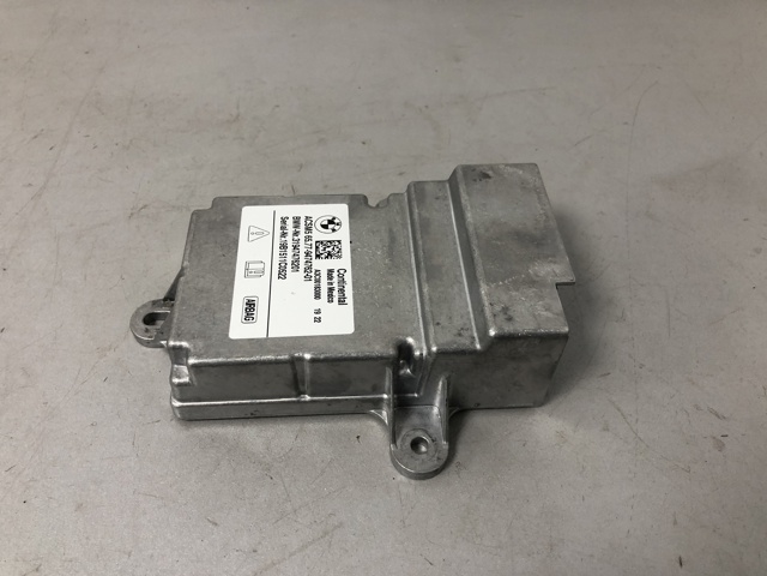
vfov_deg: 49.7
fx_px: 620
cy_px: 288
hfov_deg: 63.4
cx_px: 384
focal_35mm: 28
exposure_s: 1/25
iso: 32
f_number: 1.8
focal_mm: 4
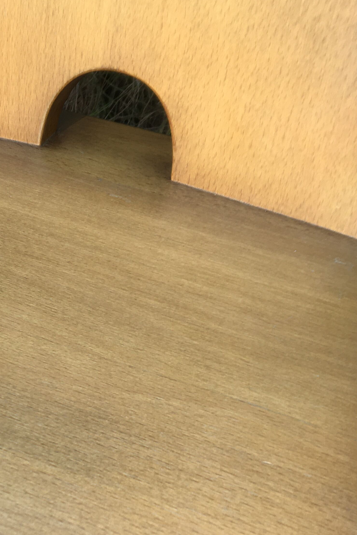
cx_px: 48
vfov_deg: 35.8
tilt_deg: -49.3
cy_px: 369
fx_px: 818
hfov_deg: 24.0
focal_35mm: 55
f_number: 2.2
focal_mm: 4.15
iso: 25
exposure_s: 1/126
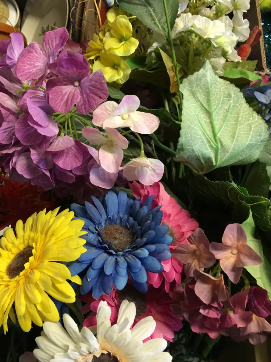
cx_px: 126
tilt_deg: -65.9
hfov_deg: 45.4
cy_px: 172
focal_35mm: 31
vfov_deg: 58.3
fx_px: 324
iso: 50
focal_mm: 4.15
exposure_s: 1/17
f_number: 2.2
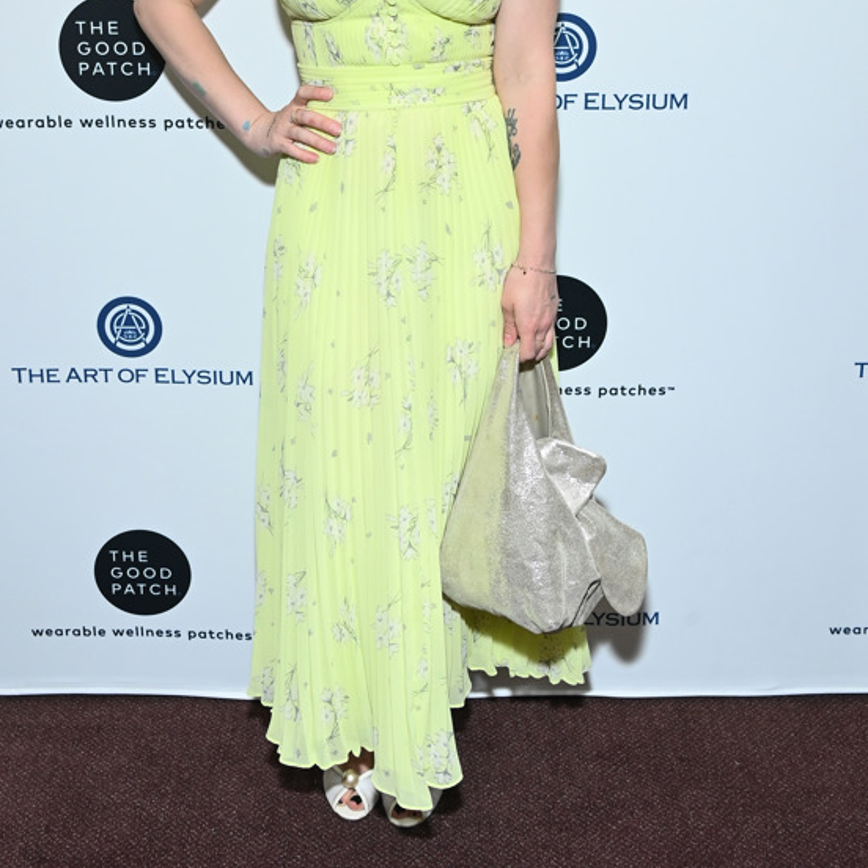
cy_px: 142
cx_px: 362
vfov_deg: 32.3
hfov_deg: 33.3
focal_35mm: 51
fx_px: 1447
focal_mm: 32
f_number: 7.1
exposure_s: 1/100
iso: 2500
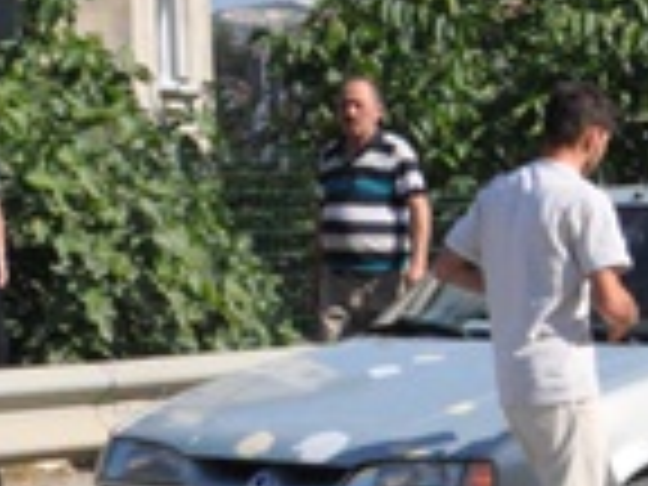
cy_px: 259
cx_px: 1282
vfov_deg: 8.9
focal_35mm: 168
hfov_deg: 10.8
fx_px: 3139
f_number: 18
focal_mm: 21
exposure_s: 1/1250
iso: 2000
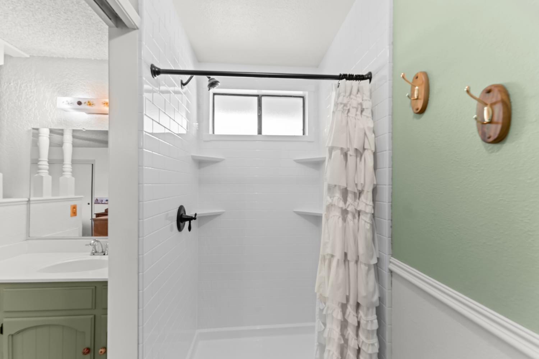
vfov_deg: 77.3
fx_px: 225
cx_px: 270
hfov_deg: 100.4
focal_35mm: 15
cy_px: 180
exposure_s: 1/1.25
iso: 320
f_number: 8
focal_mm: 15
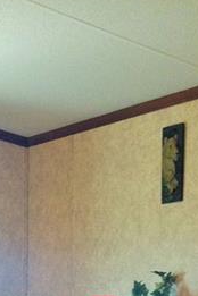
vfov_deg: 18.3
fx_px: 833
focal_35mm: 101
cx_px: 31
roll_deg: -0.4
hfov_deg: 13.5
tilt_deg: -8.5
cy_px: 426
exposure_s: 1/20
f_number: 2.4
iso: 160
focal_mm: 4.12
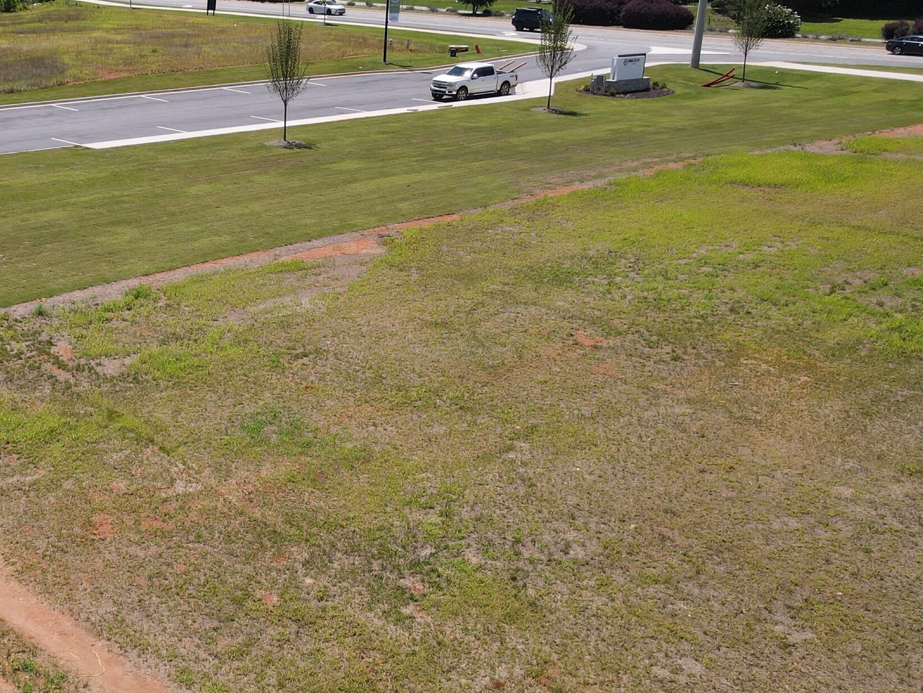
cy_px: 373
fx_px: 1200
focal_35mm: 45
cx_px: 175
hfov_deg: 40.2
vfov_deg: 32.2
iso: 100
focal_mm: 4.5
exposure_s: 1/725
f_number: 2.8
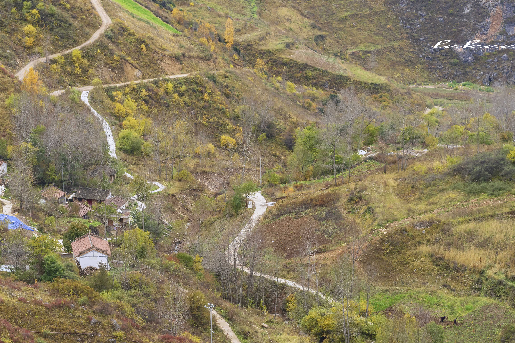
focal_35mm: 114
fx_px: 1631
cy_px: 209
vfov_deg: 12.0
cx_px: 249
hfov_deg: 17.9
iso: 1000
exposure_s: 1/250
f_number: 5
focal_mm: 85
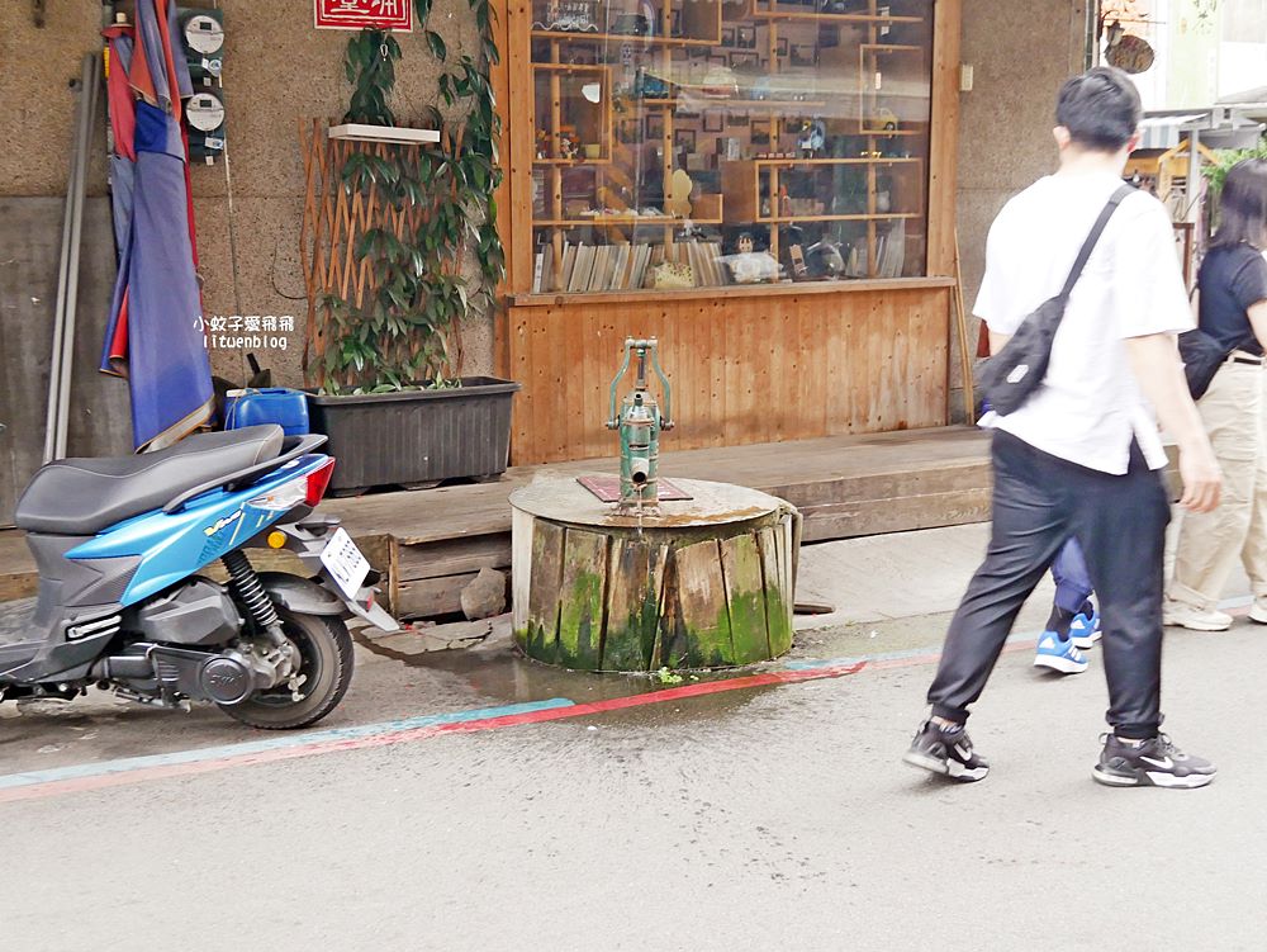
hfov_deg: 39.6
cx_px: 634
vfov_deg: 30.3
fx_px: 1758
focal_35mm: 48
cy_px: 476
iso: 640
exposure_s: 1/60
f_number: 4.8
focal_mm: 24
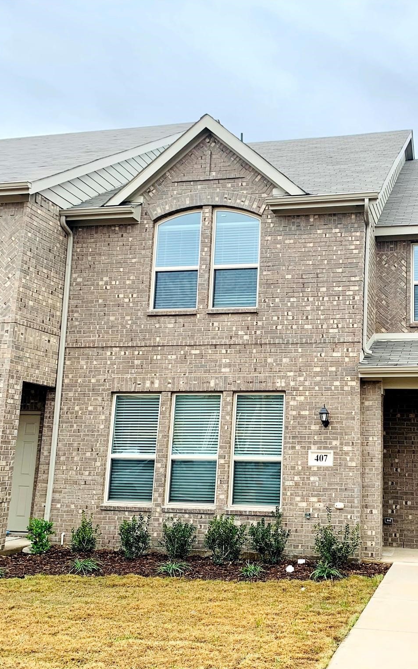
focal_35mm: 37
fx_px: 674
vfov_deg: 52.8
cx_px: 319
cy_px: 335
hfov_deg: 33.7
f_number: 1.8
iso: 25
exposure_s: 1/122
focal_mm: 4.25
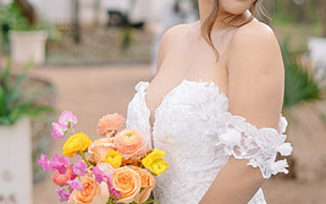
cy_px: 54
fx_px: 764
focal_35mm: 86
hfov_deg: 24.1
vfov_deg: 15.1
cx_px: 160
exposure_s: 1/200
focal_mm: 50
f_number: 2
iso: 50
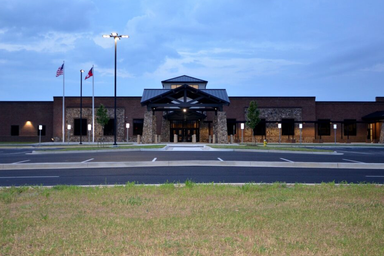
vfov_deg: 35.9
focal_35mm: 37
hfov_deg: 51.9
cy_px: 128
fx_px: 395
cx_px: 190
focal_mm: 24
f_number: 4.5
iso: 800
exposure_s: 1/60
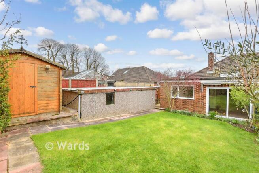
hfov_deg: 100.4
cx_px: 130
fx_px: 108
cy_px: 86
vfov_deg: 77.4
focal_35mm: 15
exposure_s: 1/200
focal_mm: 10
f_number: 8
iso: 320
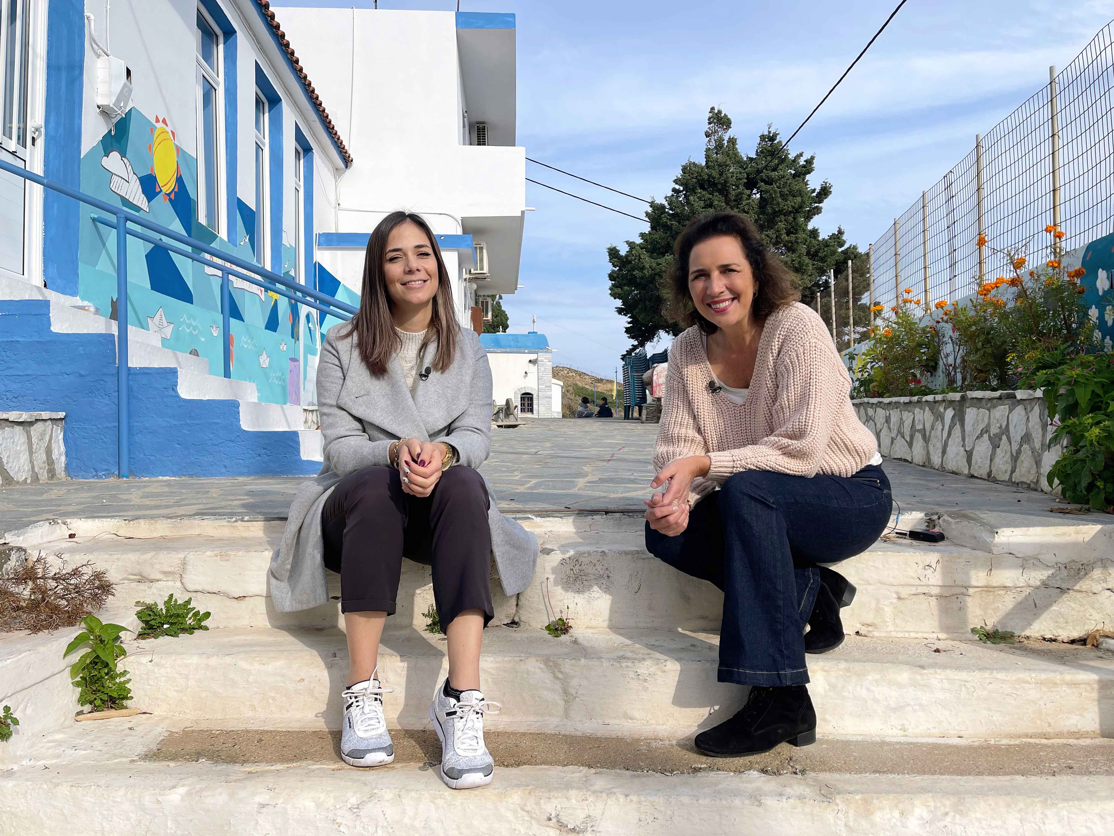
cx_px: 557
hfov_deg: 67.3
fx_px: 837
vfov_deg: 53.1
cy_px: 418
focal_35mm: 26
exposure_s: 1/3165
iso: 32
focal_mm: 5.1
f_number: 1.6
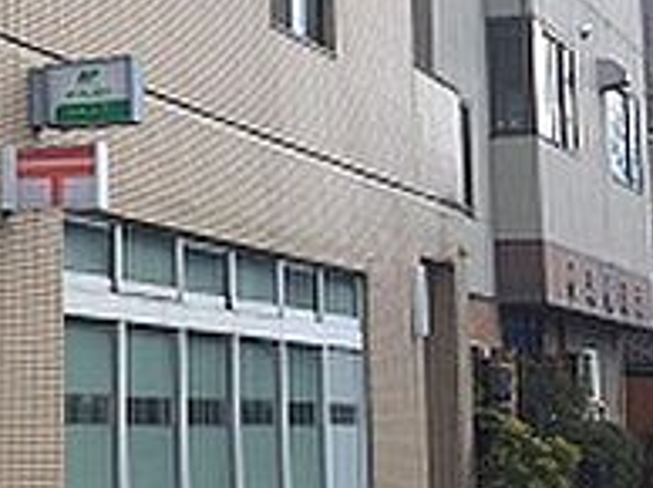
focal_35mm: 99
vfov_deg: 14.8
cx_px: -406
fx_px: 1865
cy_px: 121
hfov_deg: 17.3
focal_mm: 4.12
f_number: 2.2
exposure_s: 1/733
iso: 32
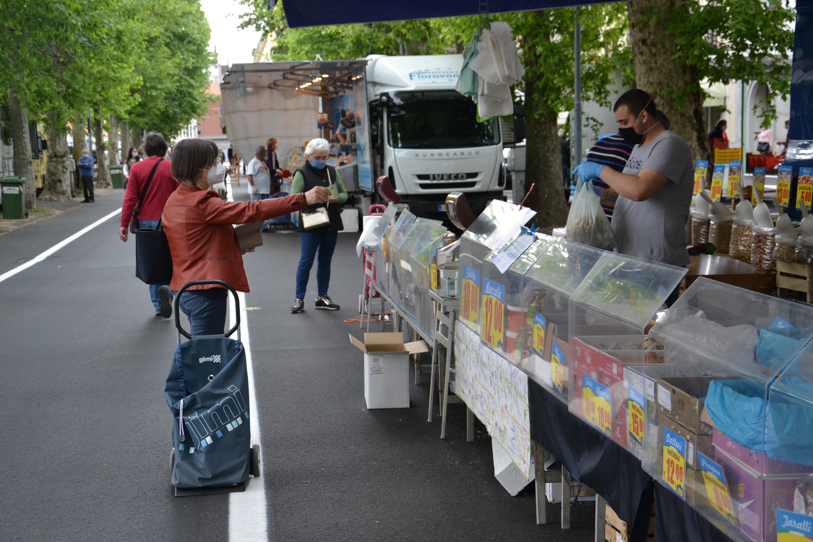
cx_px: 406
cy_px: 271
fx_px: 1186
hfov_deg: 37.9
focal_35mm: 52
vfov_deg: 25.8
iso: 280
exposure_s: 1/125
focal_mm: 35
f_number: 5.6
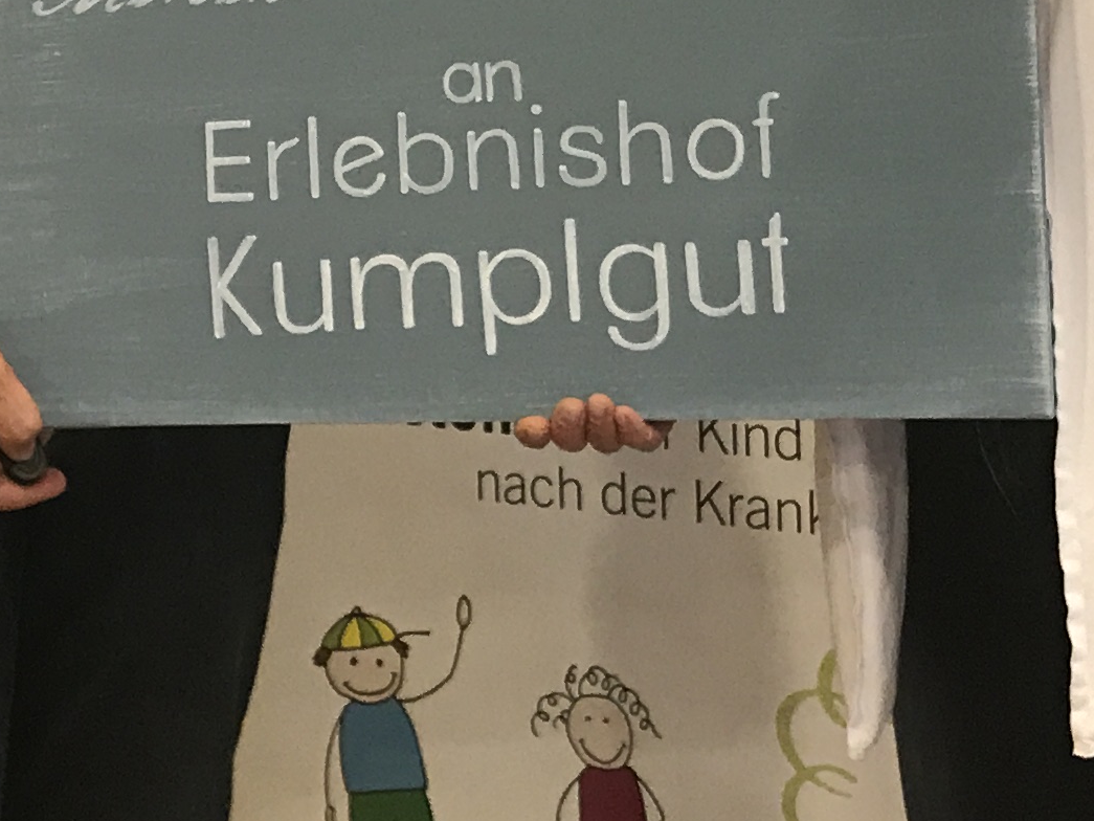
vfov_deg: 13.6
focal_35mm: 108
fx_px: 3414
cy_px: 65
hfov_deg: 18.0
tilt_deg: -4.7
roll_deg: +2.7
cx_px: 198
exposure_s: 1/17
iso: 40
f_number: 1.8
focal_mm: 3.99
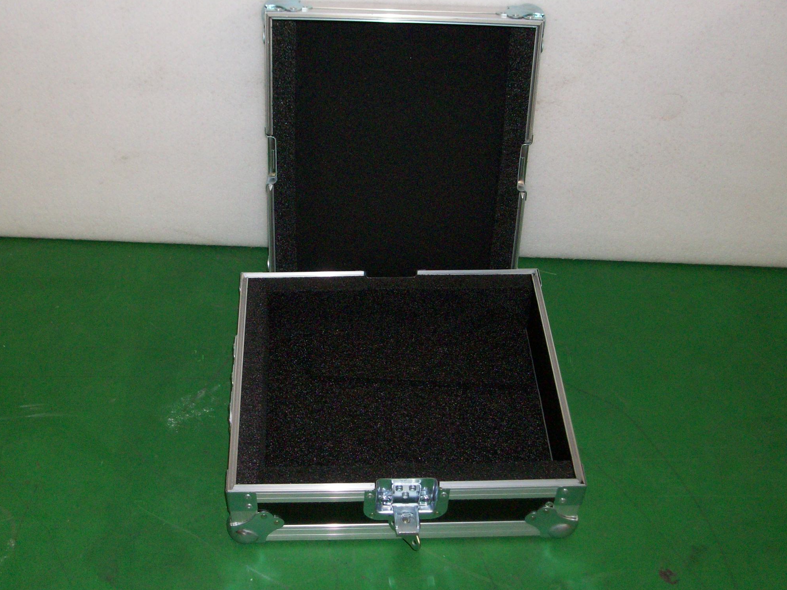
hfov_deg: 43.8
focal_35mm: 43
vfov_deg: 33.6
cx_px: 386
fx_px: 978
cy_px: 291
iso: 160
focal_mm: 7.1
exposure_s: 1/46
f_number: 3.2
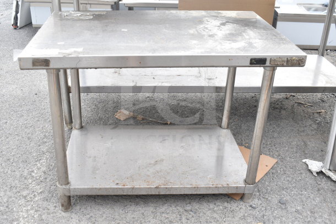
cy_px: 112
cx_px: 168
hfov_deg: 49.5
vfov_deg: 34.2
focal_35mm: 39
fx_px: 364
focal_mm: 26
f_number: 6.3
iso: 200
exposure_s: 1/160
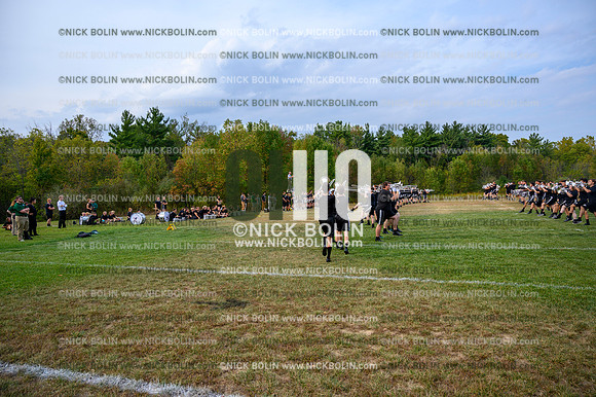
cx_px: 298
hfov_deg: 71.5
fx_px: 414
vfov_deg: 51.2
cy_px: 198
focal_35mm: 25
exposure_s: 1/800
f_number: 4.5
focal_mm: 25
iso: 200
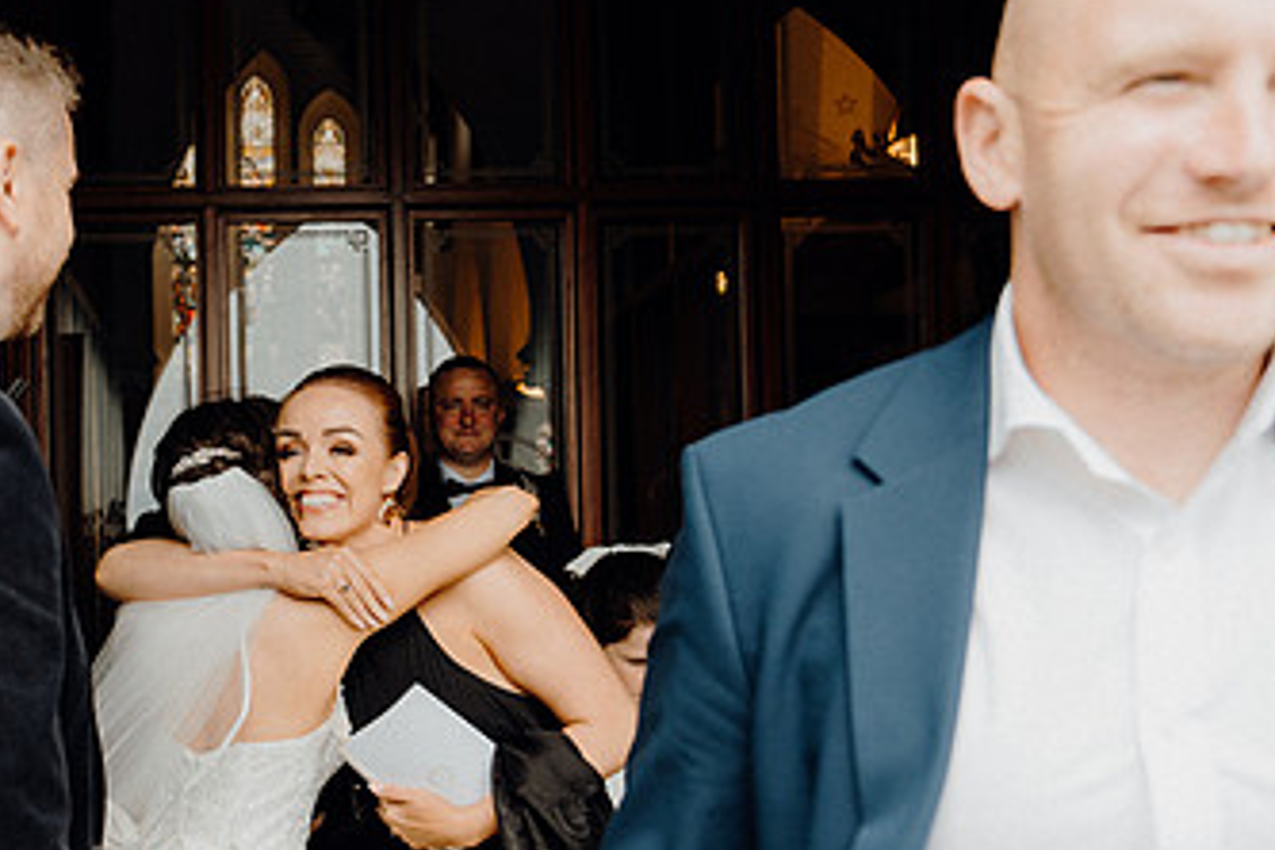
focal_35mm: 47
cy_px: 565
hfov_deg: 40.8
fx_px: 1664
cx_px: 329
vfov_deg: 28.5
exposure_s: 1/200
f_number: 3.5
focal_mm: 27
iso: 200
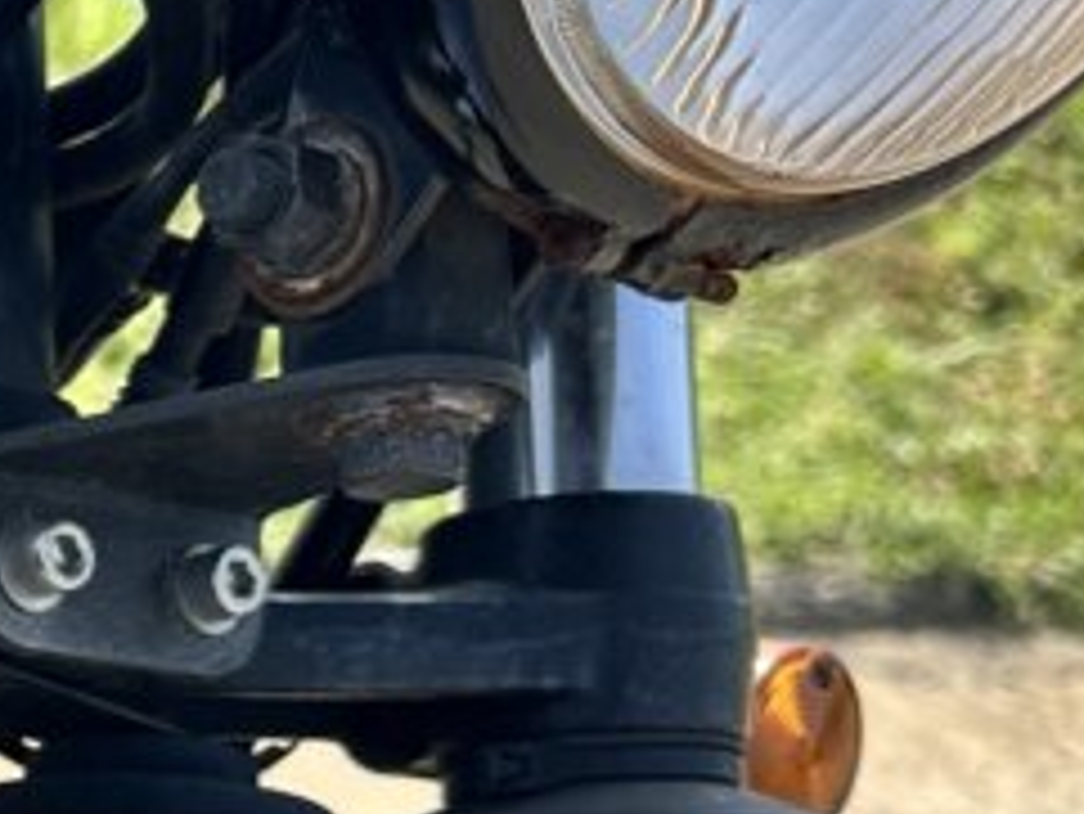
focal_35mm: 102
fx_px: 3196
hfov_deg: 16.1
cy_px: 904
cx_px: -895
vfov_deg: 14.2
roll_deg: -4.7
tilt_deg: -27.4
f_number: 1.78
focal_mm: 6.86
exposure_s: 1/1779
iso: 80
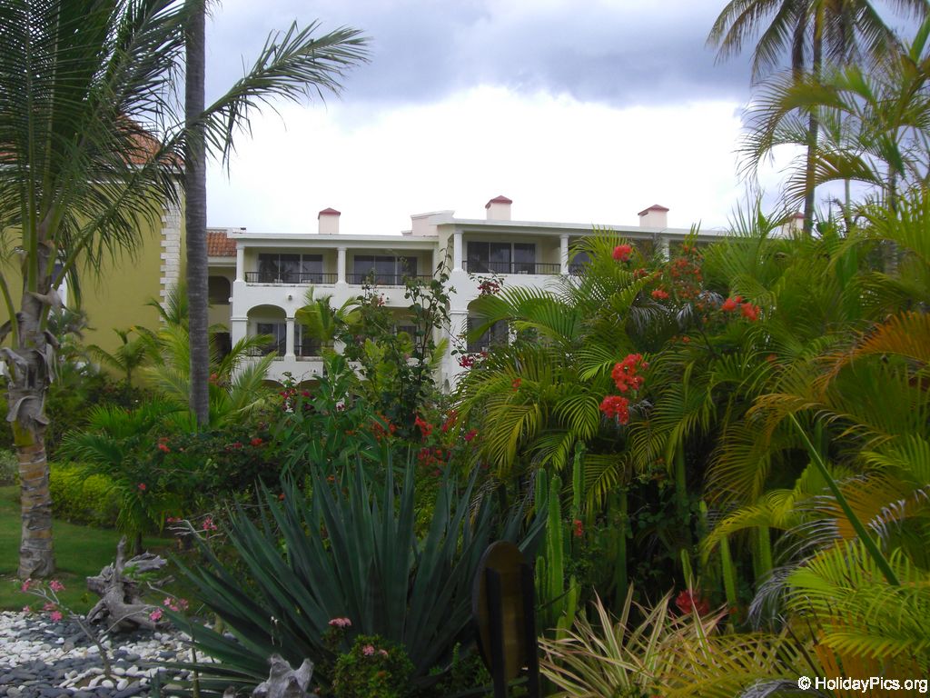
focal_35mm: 38
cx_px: 465
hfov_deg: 49.0
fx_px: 1021
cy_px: 349
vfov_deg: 37.7
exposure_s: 1/125
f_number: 8
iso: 100
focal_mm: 6.2
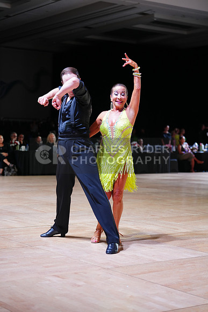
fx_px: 606
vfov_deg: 28.8
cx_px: 104
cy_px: 156
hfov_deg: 19.5
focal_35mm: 70
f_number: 2.8
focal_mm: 70
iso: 800
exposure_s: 1/400
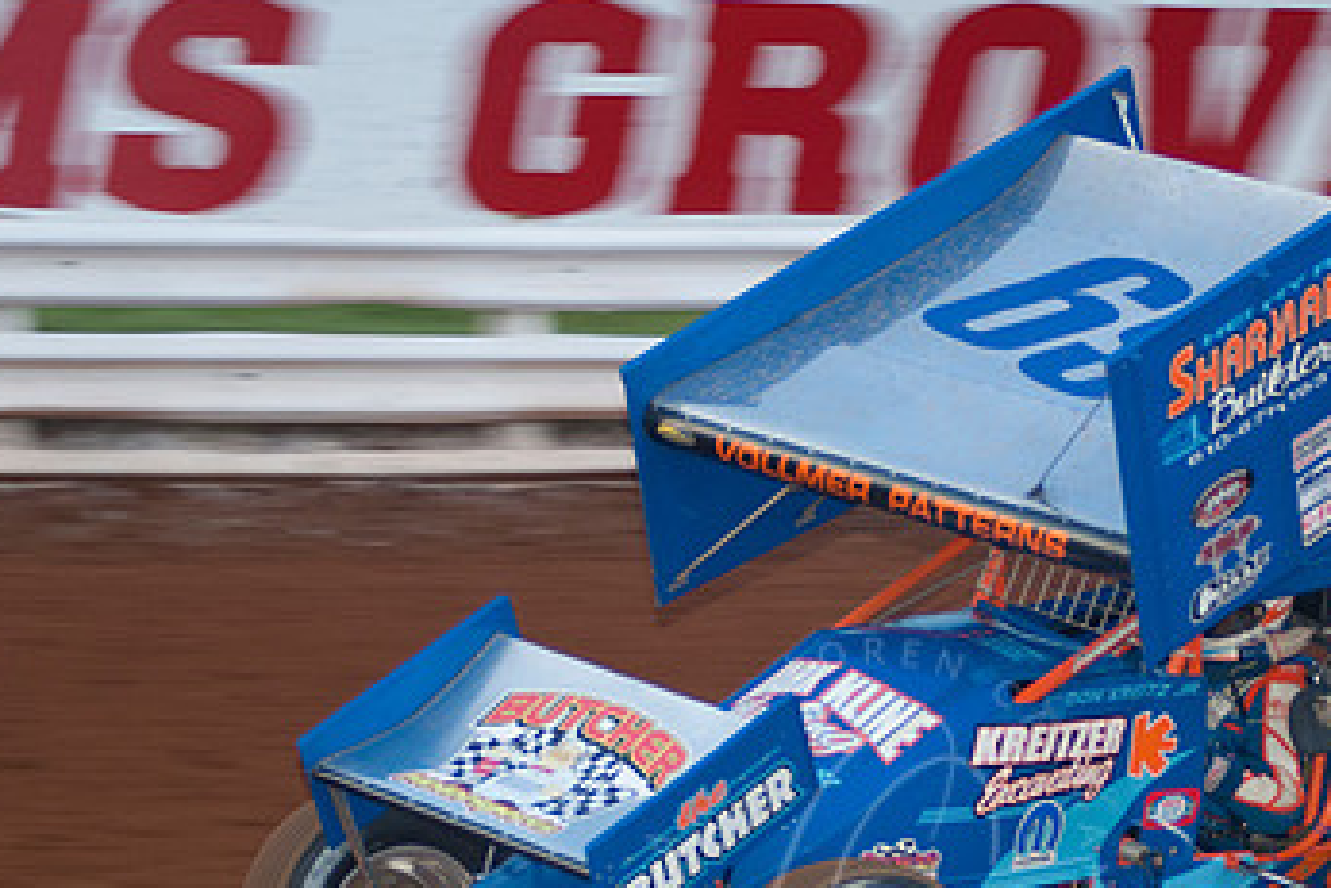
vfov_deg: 5.8
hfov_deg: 8.6
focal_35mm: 239
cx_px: 873
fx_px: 8840
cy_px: 511
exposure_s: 1/400
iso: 250
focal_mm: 95
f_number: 2.8
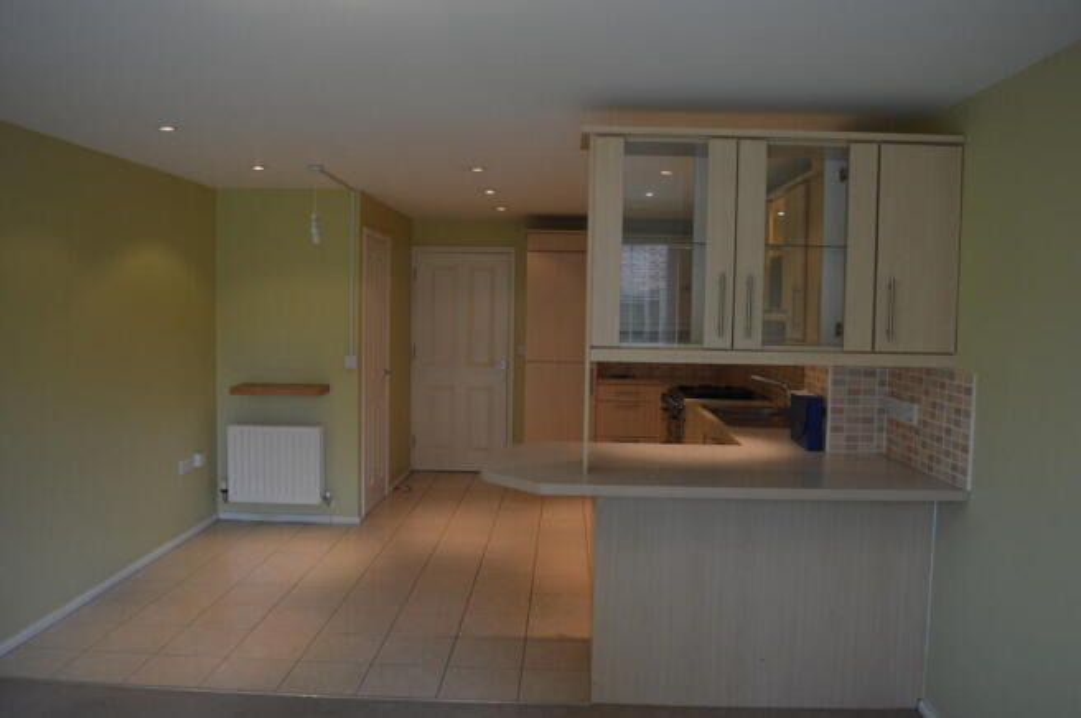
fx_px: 810
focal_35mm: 27
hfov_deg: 67.4
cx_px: 540
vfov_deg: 47.8
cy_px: 359
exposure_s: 1/80
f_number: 4.5
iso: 400
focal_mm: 18
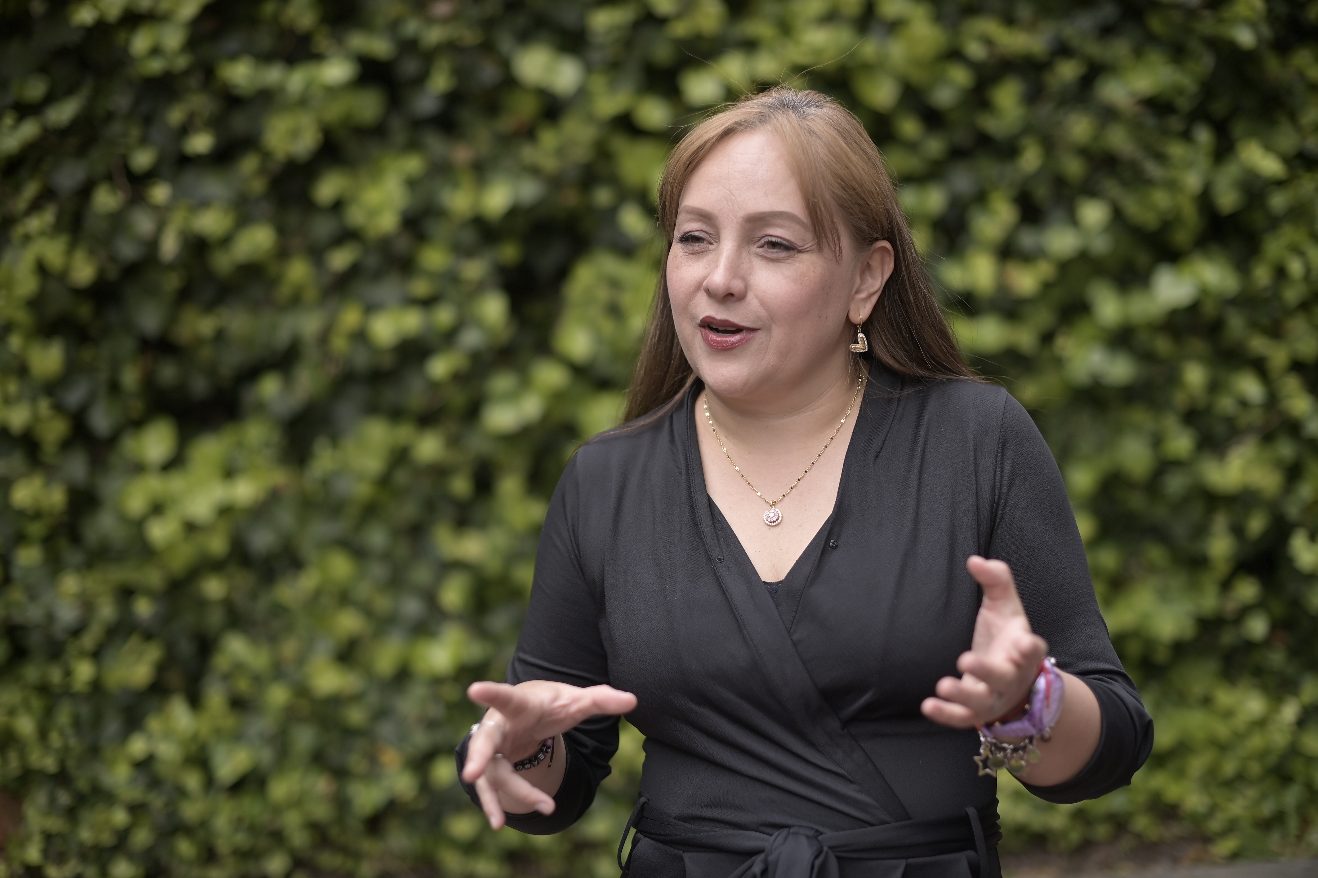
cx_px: 659
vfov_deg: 27.0
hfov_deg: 39.6
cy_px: 439
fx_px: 1830
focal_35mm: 50
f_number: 1.8
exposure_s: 1/2500
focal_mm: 50
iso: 250
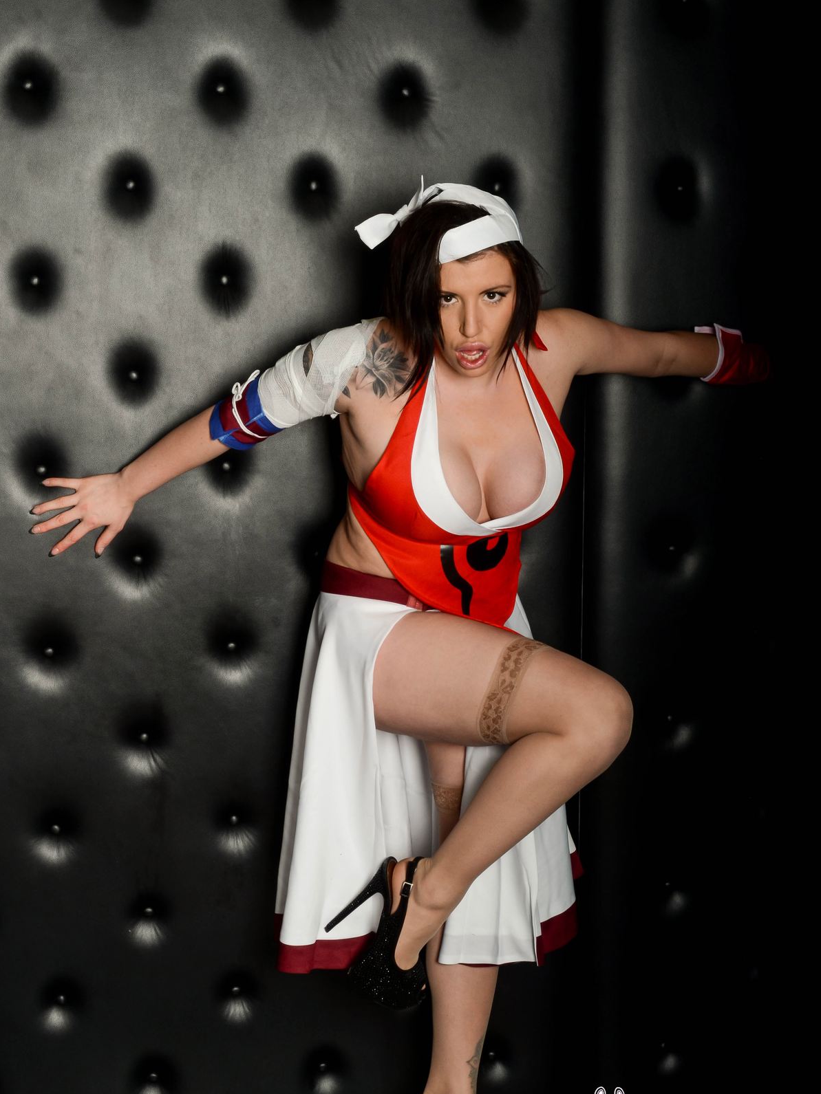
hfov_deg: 24.8
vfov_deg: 32.7
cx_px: 412
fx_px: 1866
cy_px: 611
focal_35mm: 59
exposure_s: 1/200
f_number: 10
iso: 200
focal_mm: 36
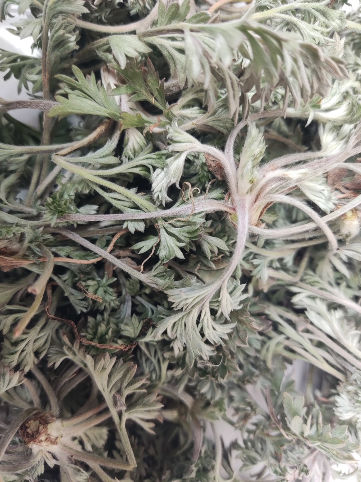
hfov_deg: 54.9
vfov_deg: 69.4
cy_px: 241
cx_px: 180
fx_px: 348
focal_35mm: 25
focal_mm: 4.71
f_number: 1.79
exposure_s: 1/50
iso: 75
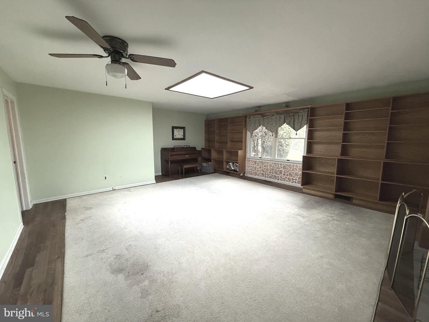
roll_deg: +0.4
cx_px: 214
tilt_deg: -7.3
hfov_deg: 102.1
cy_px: 161
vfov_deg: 85.7
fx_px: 174
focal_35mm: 14
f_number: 2.2
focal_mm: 2.22
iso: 250
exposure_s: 1/120
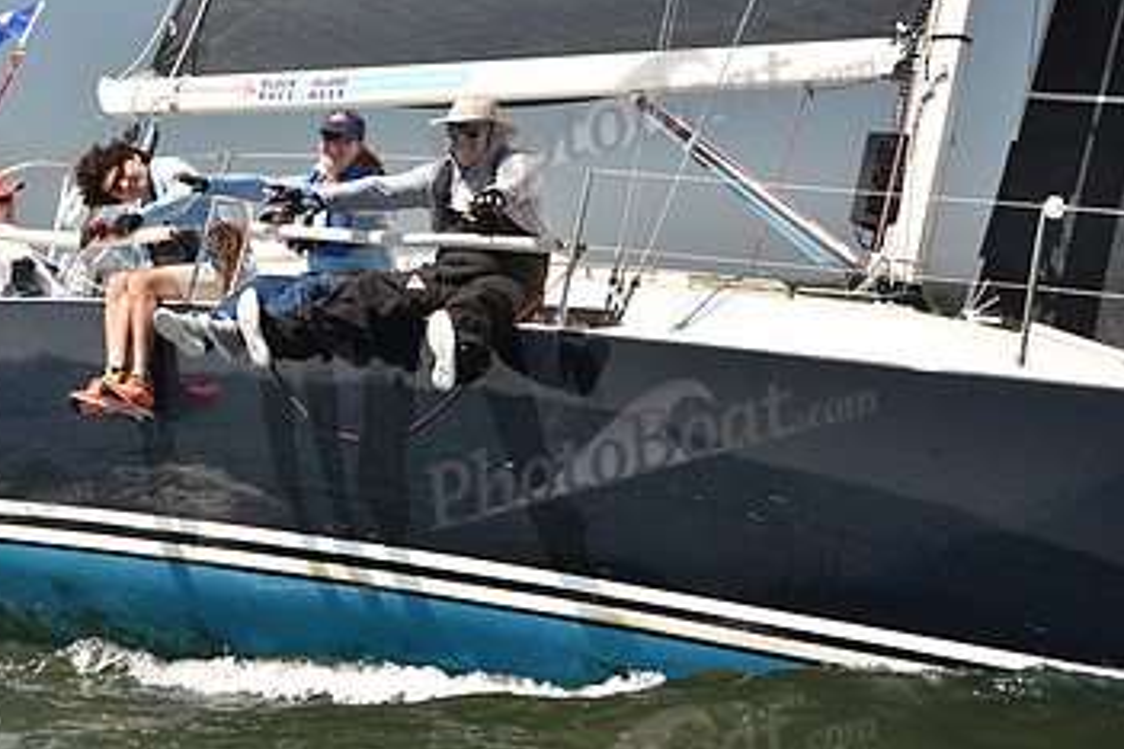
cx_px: 263
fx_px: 5682
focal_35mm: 182
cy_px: 325
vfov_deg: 7.5
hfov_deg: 11.3
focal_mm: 110
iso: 250
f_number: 2.8
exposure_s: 1/1250
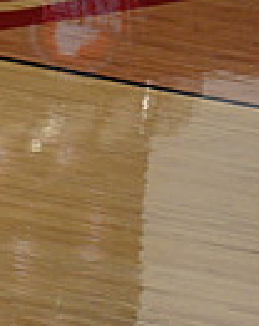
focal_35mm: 834
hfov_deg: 1.8
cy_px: 6
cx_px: -443
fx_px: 8029
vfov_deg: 2.3
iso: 4000
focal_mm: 200
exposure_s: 1/400
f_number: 4
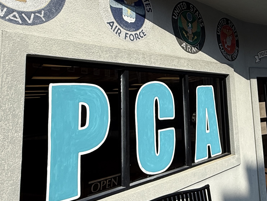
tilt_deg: +10.2
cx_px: 213
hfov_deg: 46.4
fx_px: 293
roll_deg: +3.0
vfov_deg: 37.0
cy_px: 56
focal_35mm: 38
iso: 50
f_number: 2.2
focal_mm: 2.22
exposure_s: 1/2976
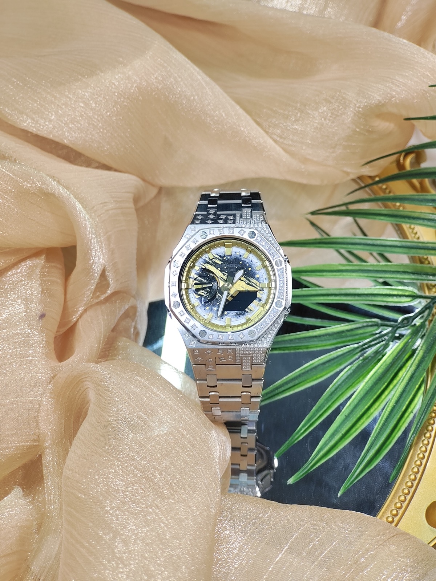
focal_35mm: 50
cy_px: 290
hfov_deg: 29.1
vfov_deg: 38.2
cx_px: 218
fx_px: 840
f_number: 2.08
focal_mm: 7.55
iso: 51
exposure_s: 1/100
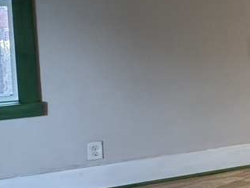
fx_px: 455
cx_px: 452
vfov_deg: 22.8
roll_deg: -0.2
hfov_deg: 20.9
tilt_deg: -4.3
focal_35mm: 63
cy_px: 26
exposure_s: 1/60
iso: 250
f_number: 2.2
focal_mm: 2.22
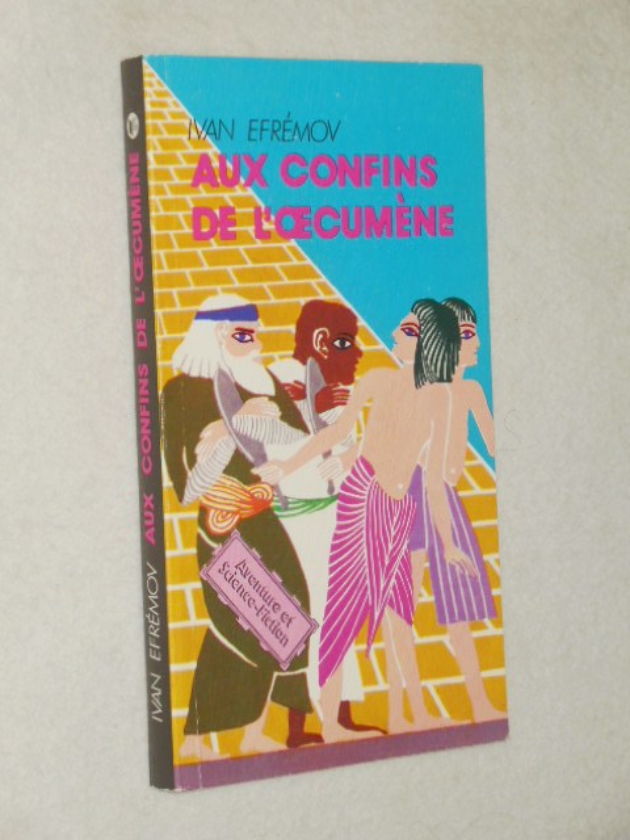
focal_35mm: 98
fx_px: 2378
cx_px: 315
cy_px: 420
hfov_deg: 15.1
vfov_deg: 20.0
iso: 200
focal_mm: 17.5
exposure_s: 1/60
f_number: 4.7
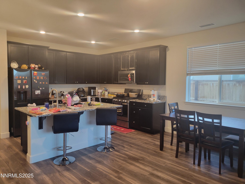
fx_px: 184
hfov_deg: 67.3
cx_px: 122
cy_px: 92
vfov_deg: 53.1
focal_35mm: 26
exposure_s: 1/40
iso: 160
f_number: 1.8
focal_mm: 5.4
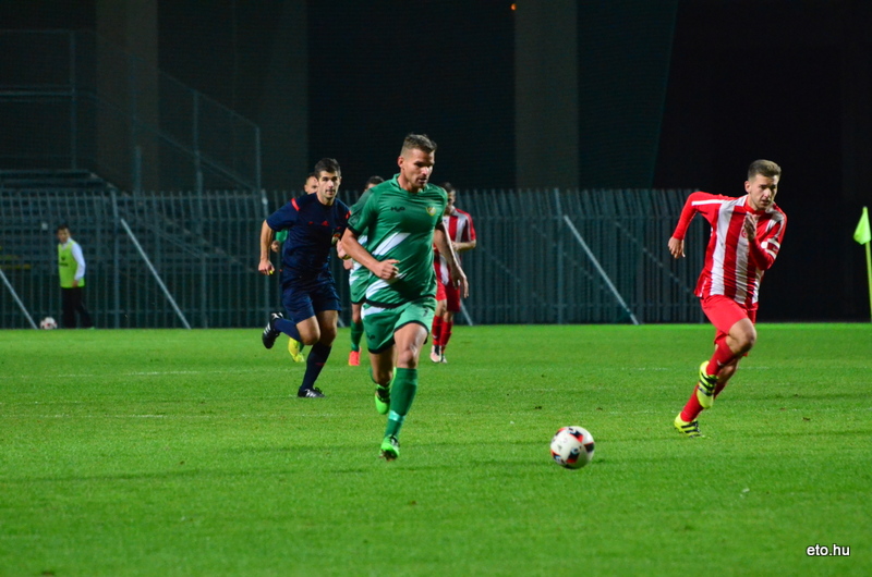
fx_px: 9065
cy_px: 288
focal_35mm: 375
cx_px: 436
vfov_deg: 3.7
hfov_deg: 5.5
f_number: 5.6
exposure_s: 1/640
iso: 6400
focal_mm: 250
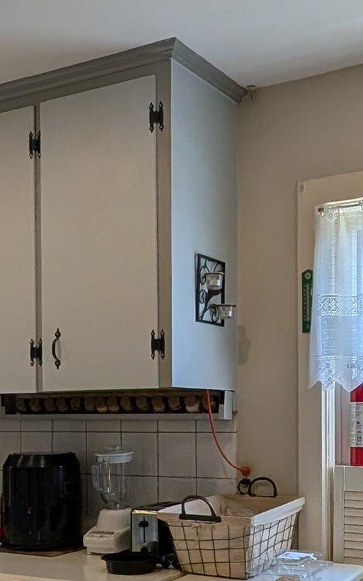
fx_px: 759
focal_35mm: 48
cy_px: 419
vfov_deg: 40.9
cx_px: 199
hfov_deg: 26.9
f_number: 1.7
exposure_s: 1/280
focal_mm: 2.02
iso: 55
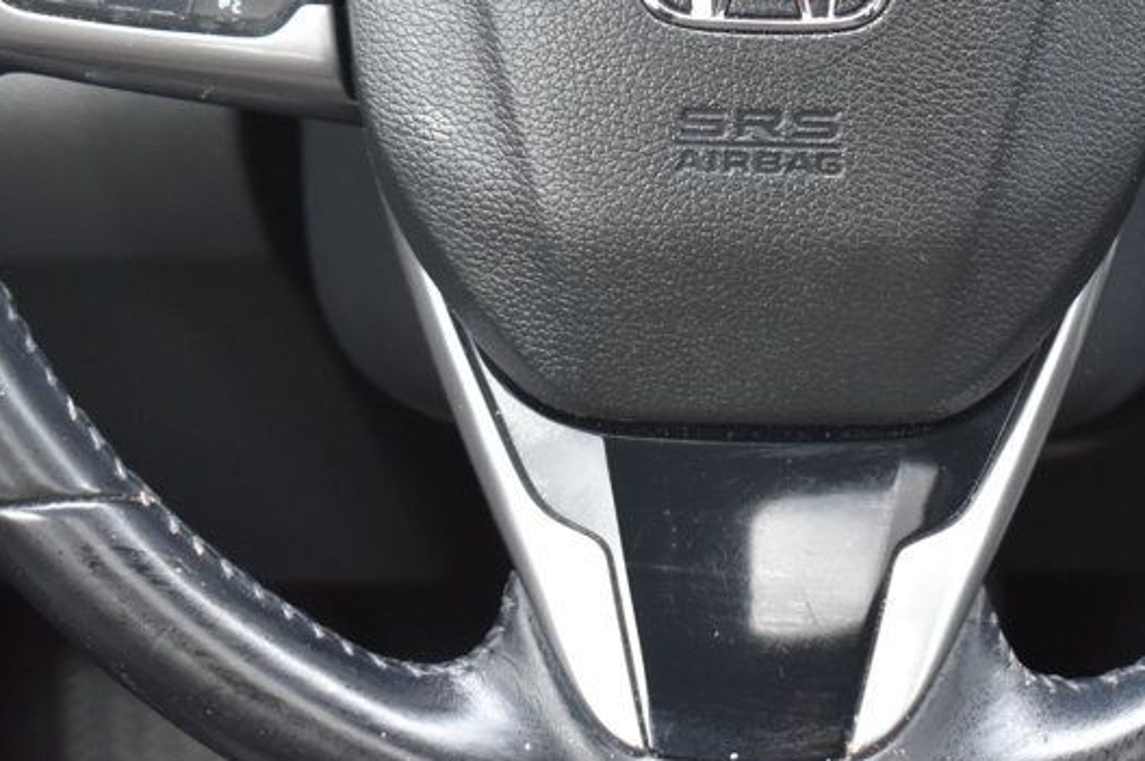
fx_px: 4162
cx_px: 844
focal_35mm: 131
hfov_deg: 15.6
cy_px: 124
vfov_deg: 10.4
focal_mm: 45
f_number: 5.6
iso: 800
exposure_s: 1/125
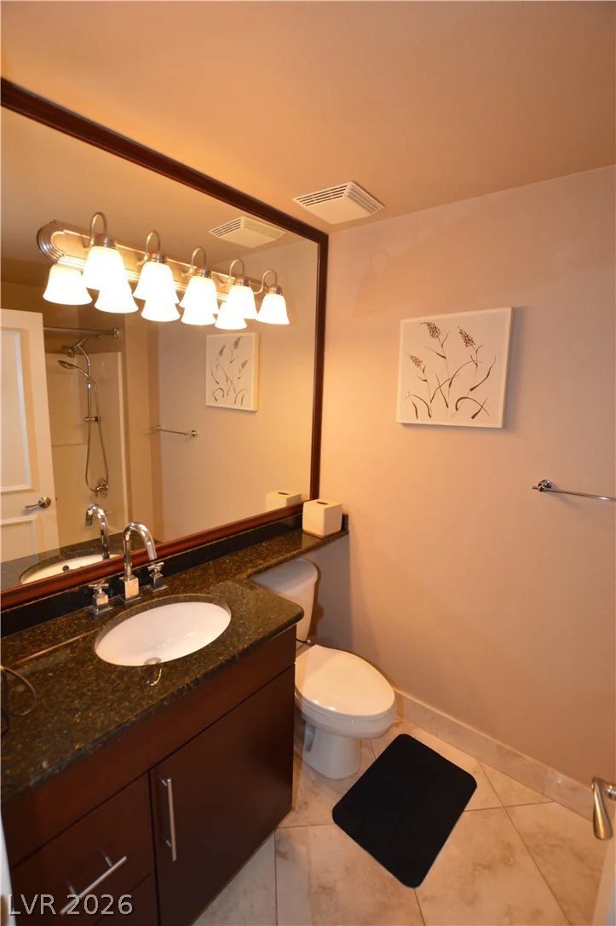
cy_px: 463
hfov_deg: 77.2
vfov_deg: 100.4
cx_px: 308
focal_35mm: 15
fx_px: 386
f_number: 4.5
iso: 400
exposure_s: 1/80
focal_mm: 10
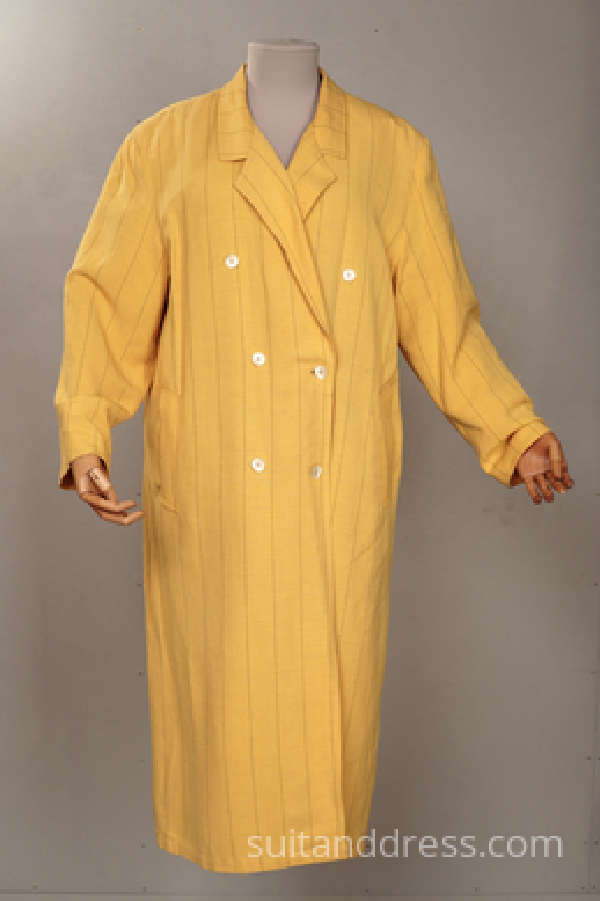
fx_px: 1201
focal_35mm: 48
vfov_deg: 41.1
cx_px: 300
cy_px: 450
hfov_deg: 28.1
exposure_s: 1/15
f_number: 7.1
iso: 200
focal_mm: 32
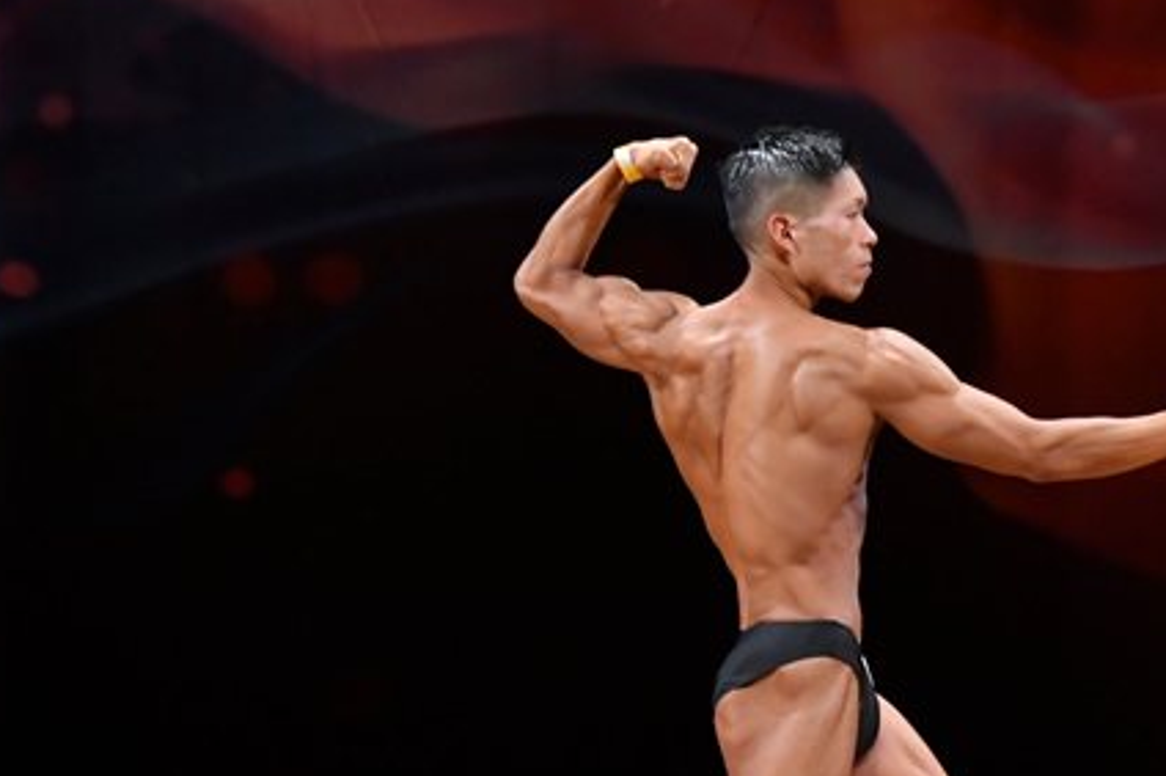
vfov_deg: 3.3
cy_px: 597
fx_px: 13301
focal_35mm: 411
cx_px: 807
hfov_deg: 5.0
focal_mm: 150
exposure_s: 1/400
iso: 3200
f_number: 5.6
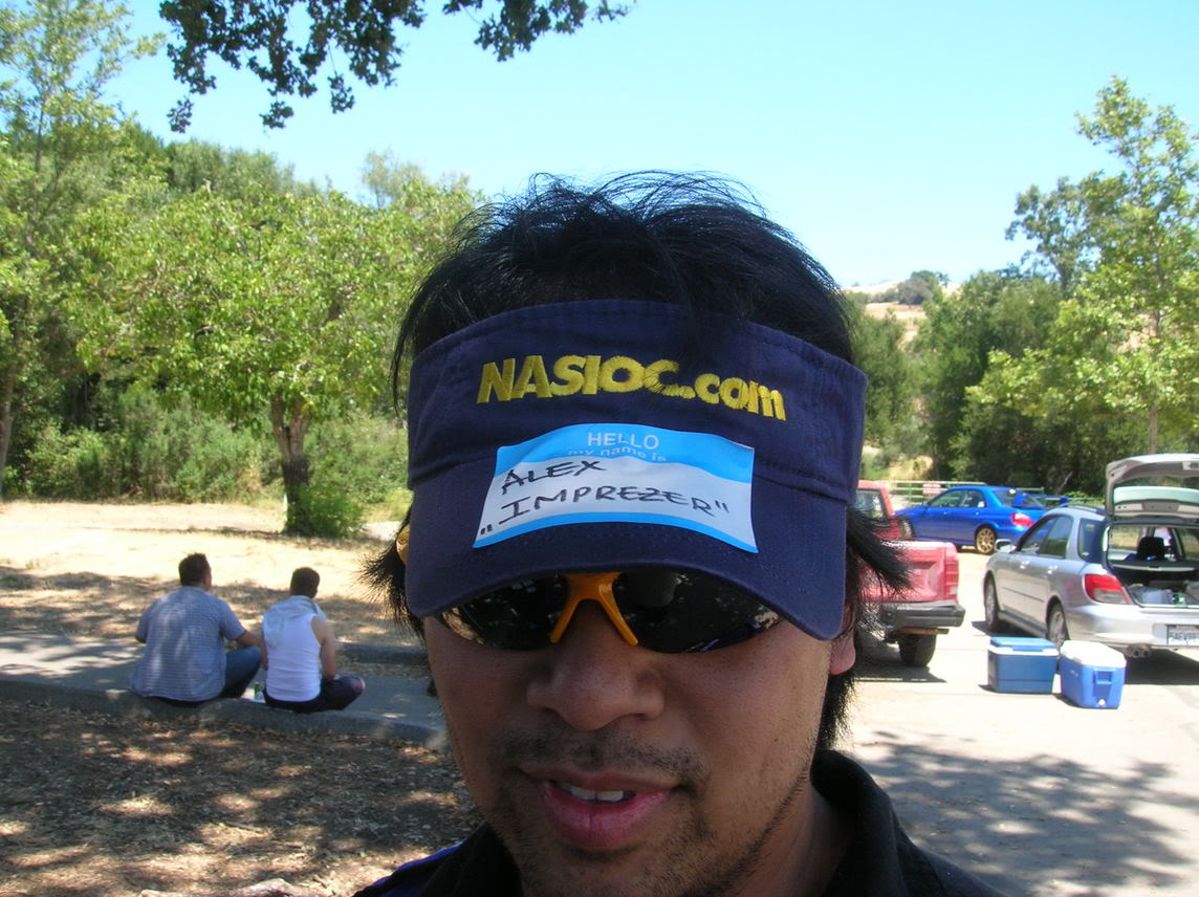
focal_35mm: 34
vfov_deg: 41.7
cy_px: 448
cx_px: 600
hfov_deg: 54.0
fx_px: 1177
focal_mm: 5.7
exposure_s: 1/110
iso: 50
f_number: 4.9
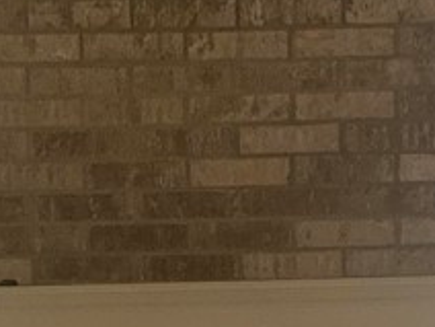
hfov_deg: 14.1
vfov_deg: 10.1
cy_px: 576
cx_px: 220
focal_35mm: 140
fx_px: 1759
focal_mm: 3
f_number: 1.8
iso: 64
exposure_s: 1/60
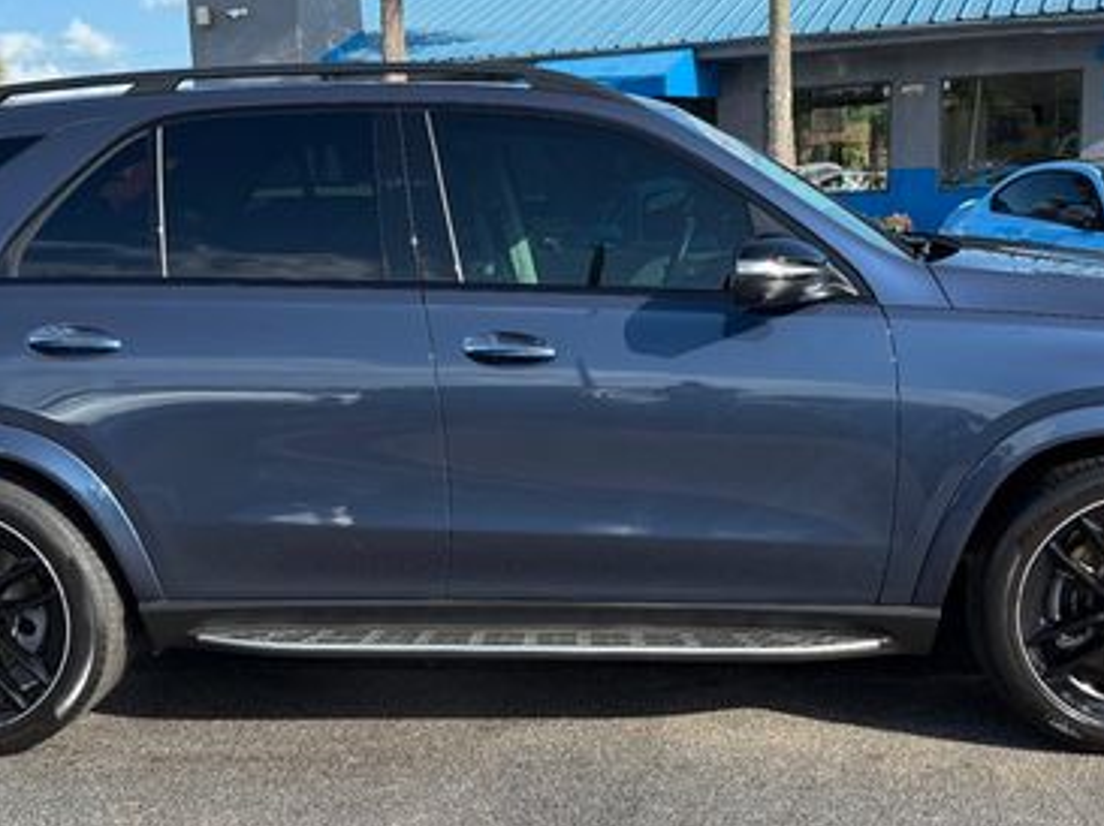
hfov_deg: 44.8
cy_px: 410
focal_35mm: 42
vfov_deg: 34.3
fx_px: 1339
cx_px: 573
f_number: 1.78
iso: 80
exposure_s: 1/2110
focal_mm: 6.76
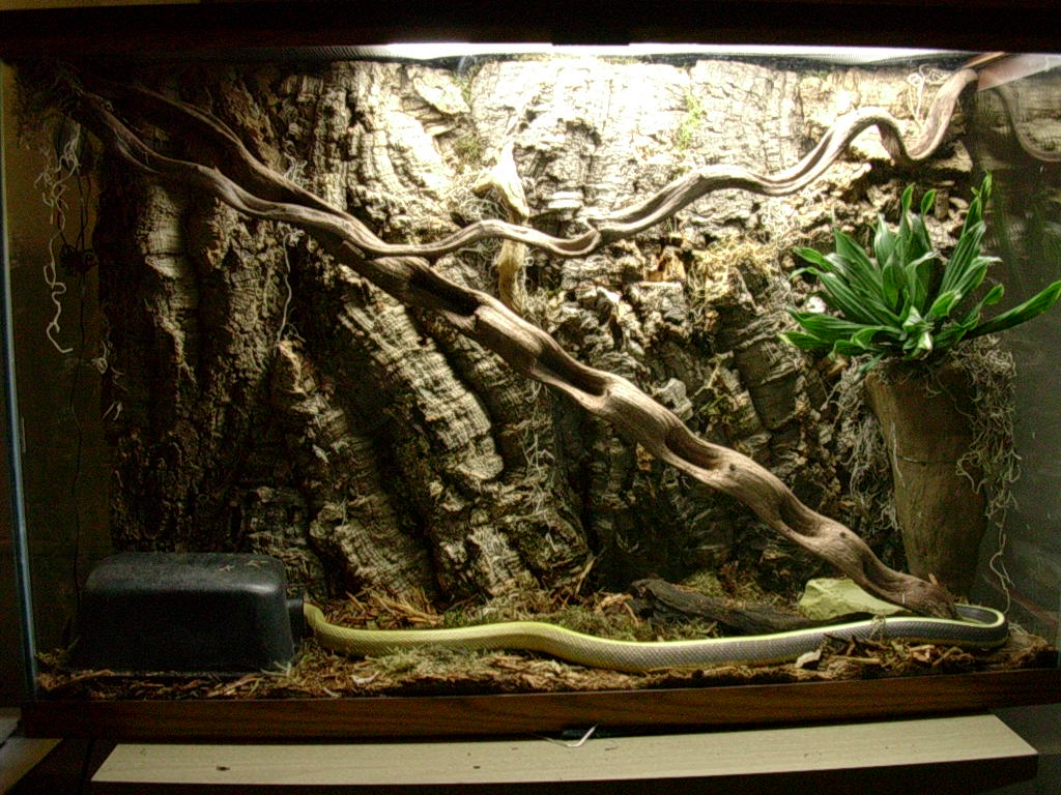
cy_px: 398
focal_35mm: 37
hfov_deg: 50.1
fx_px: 1134
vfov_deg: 38.7
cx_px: 530
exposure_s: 1/8
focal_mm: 5.6
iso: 200
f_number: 2.7
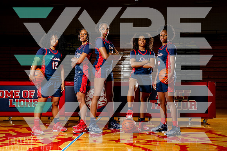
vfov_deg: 25.8
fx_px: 331
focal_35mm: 52
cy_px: 75
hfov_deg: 37.9
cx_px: 114
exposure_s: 1/60
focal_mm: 50
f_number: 8
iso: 200
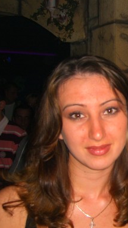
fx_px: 392
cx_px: 160
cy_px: 133
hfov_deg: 17.5
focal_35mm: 65
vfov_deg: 32.3
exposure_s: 1/60
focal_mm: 7.9
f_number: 2.8
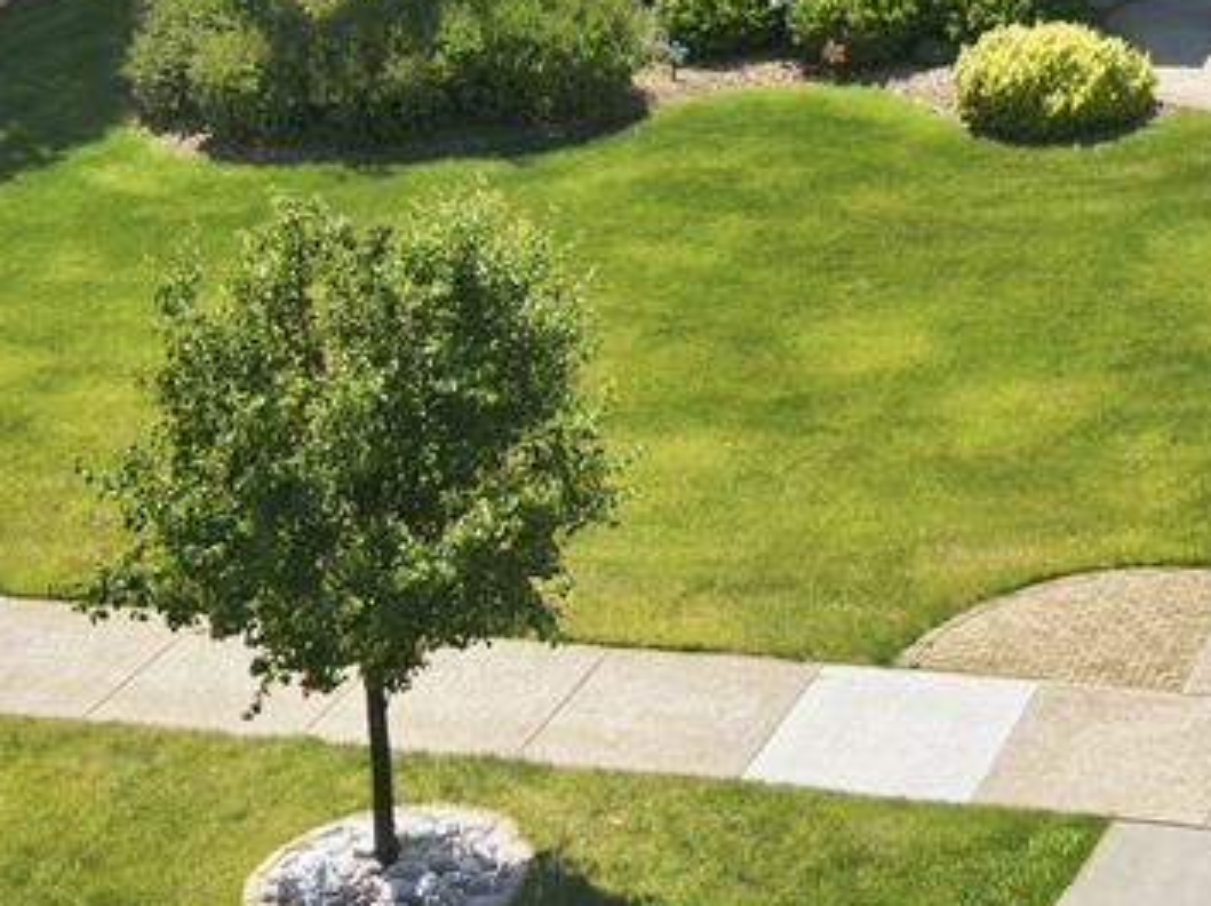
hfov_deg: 18.9
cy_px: -446
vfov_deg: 14.1
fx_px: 3425
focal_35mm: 98
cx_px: 1455
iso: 260
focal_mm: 8.7
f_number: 1.8
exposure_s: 1/5000
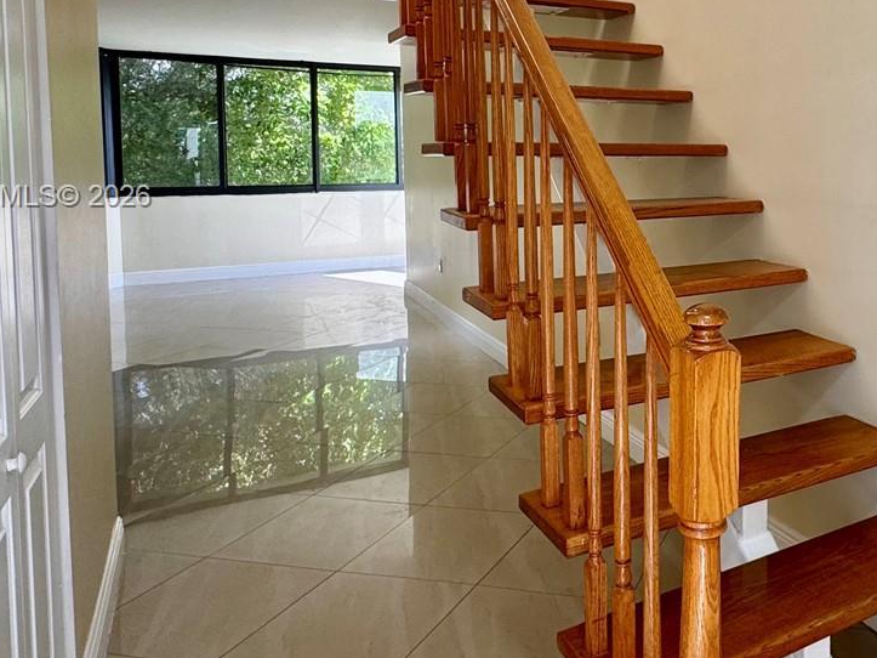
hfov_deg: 53.1
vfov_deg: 44.5
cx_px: 744
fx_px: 785
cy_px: 198
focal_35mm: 31
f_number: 2.2
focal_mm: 2.22
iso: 64
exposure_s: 1/99
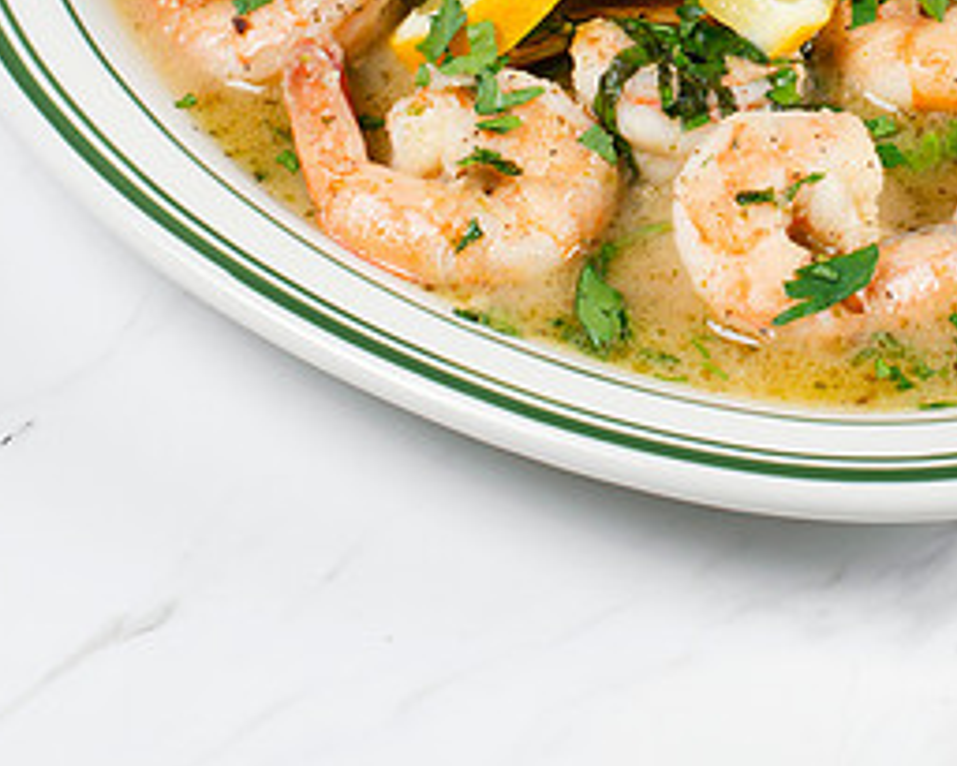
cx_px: 924
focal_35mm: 131
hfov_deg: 14.5
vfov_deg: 11.6
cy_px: -38
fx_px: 3712
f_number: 10
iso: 200
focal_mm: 50
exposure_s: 1/200
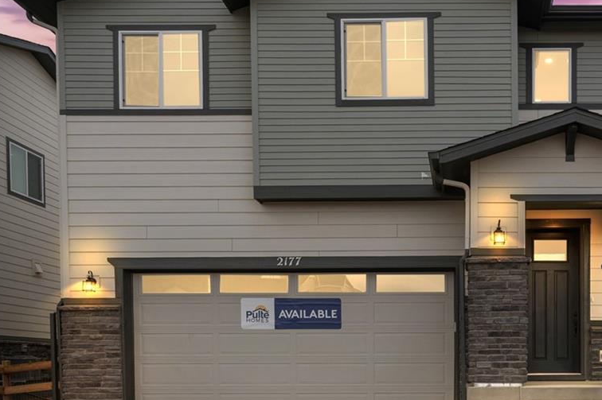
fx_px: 602
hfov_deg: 50.6
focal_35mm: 36
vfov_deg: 36.6
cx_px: 462
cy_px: 247
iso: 100
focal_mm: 17
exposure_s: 1/6
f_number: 8
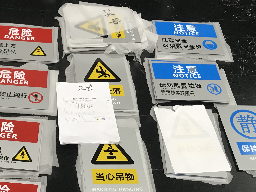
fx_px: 399
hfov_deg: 34.7
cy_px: 135
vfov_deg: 26.8
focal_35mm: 54
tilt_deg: -54.4
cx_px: 60
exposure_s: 1/17
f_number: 1.8
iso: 64
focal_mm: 3.99
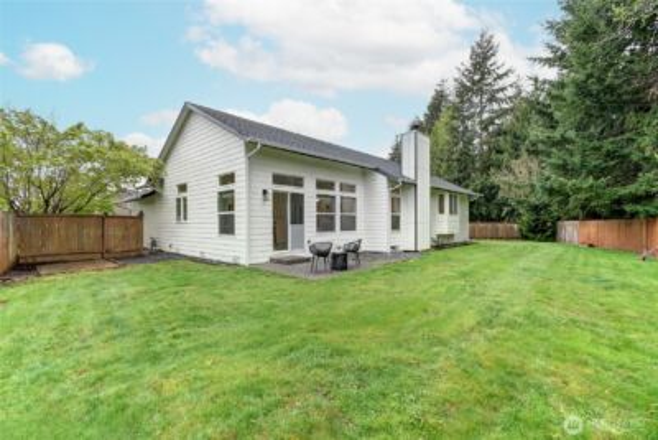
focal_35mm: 15
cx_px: 329
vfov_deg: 77.4
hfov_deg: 100.4
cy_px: 220
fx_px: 274
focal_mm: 10
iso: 1250
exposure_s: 1/20
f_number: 11
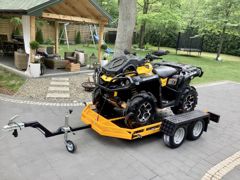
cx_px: 120
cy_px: 90
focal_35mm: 31
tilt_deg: -15.6
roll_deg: -5.1
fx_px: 215
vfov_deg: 45.4
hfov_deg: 58.4
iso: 64
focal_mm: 3.3
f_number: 2.4
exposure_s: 1/120
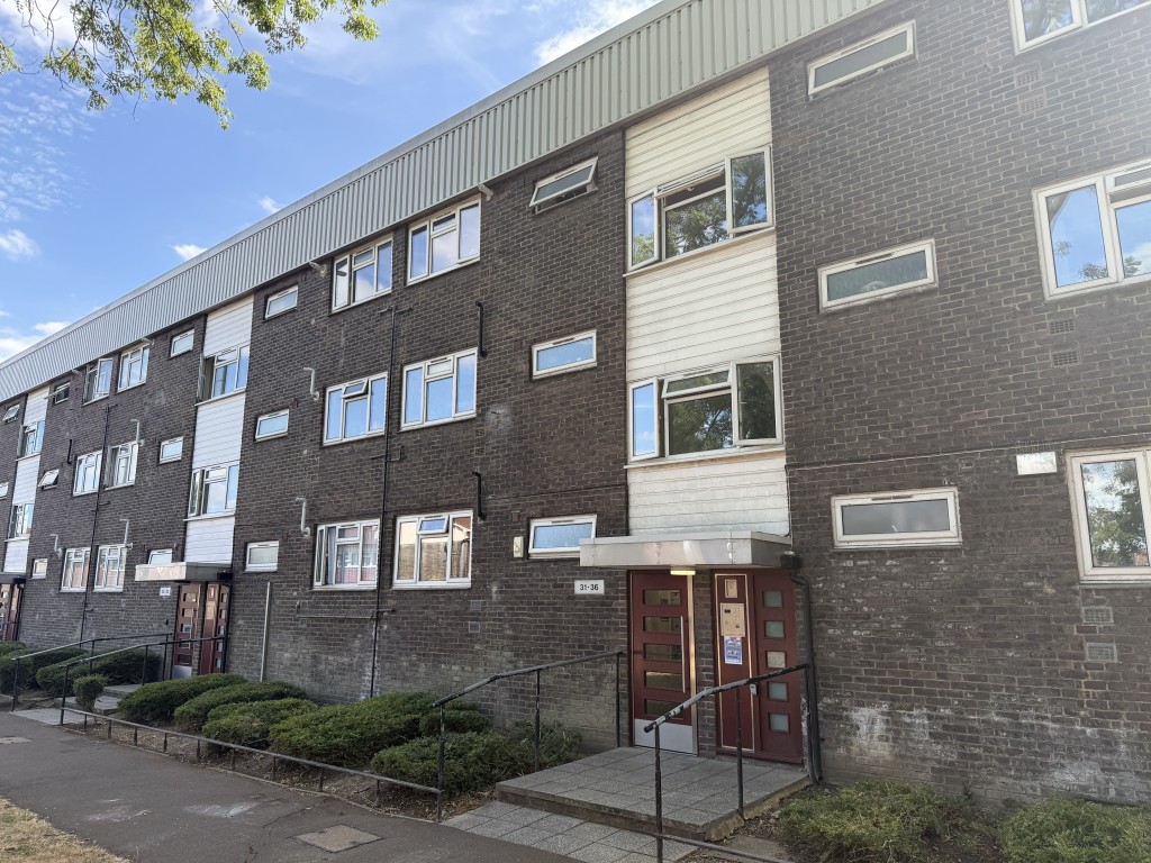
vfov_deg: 56.8
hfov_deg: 71.6
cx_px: 576
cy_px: 432
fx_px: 798
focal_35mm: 24
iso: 100
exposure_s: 1/1174
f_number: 1.78
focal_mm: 6.76
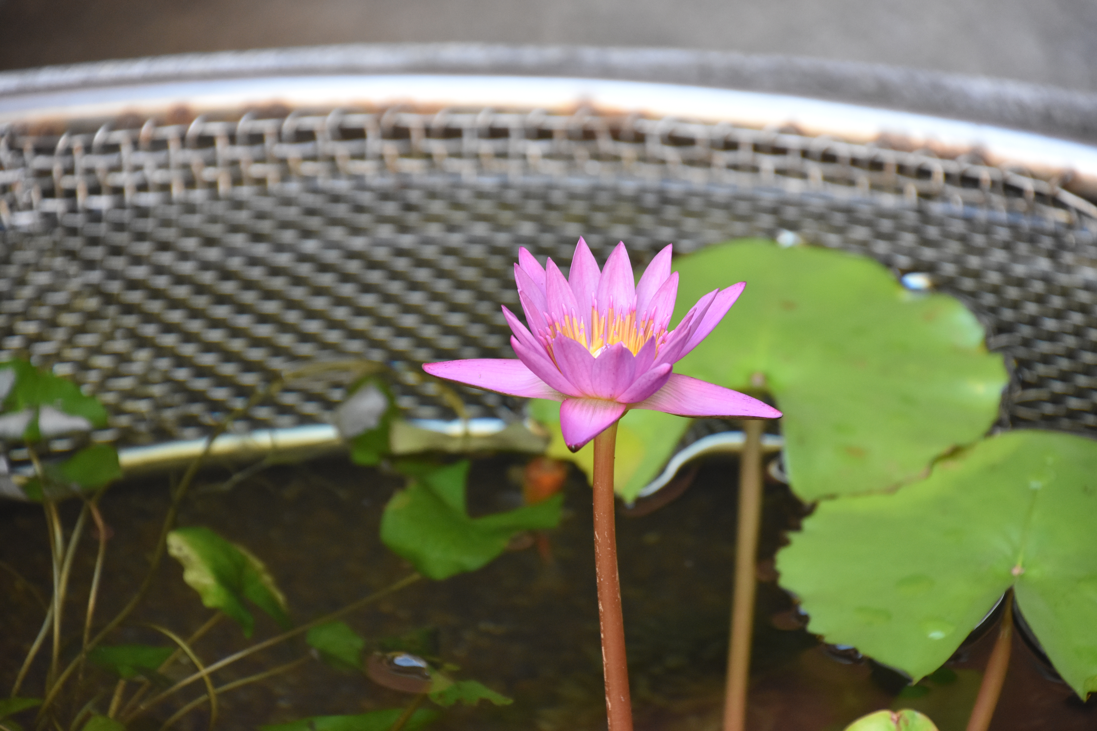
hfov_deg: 6.5
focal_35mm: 315
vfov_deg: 4.4
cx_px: 548
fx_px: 9598
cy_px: 366
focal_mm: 210
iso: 1600
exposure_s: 1/200
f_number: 6.3
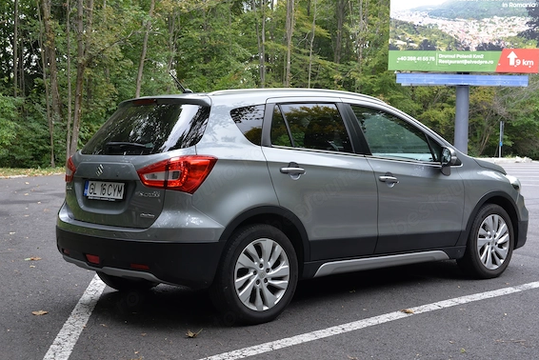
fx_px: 794
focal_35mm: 53
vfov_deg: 25.5
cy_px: 179
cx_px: 277
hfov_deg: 37.5
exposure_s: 1/30
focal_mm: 50
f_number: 14
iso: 400
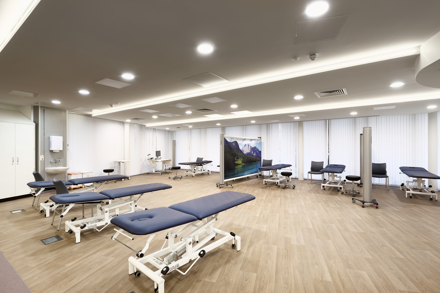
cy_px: 151
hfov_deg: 94.9
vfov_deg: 71.9
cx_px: 219
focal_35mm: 17
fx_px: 202
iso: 64
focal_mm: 15.5
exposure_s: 1/4
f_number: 7.1
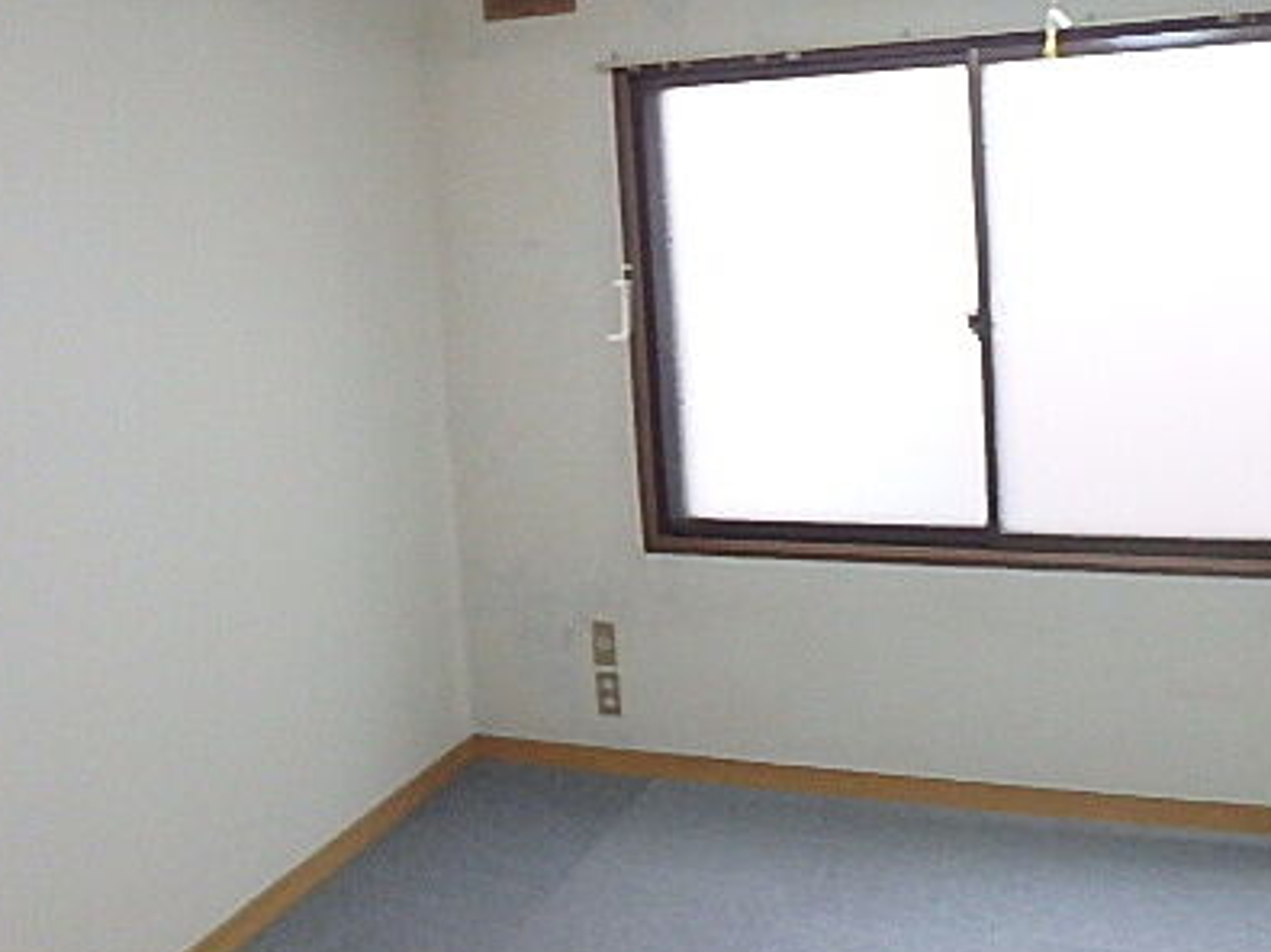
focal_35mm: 34
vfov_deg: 41.1
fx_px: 1248
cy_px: 302
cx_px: 827
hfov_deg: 53.1
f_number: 3.5
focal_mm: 3.7
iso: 800
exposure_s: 1/25
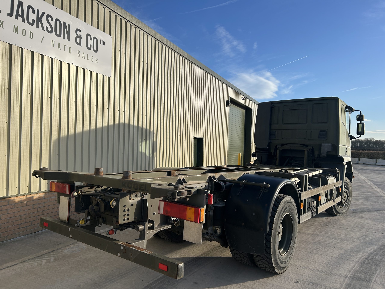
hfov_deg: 67.3
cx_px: 192
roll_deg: -1.6
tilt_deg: +0.4
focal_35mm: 26
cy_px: 144
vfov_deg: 53.1
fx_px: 289
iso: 50
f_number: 1.5
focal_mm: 5.7
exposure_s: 1/3704
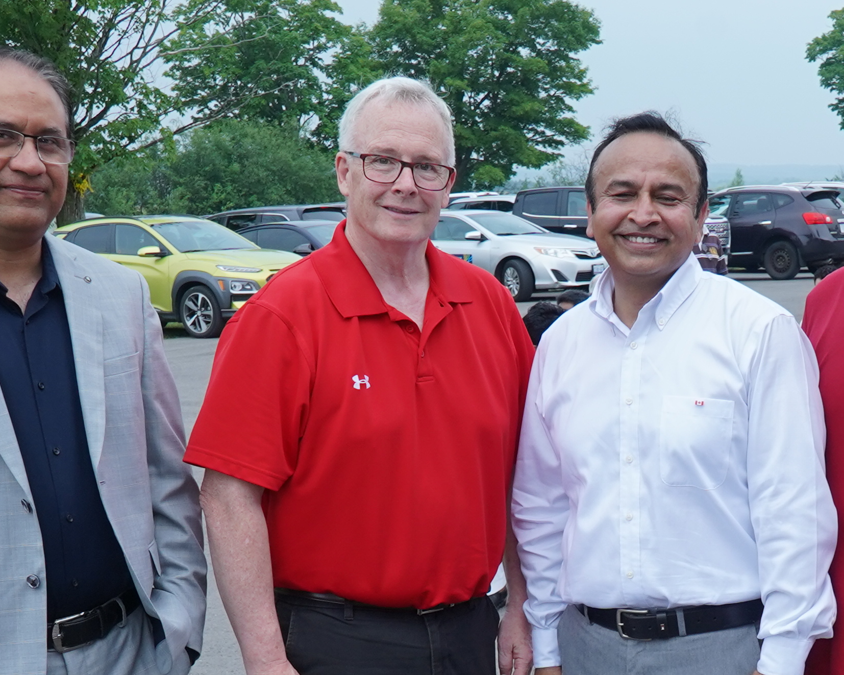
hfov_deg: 27.7
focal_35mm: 67
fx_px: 1674
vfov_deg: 22.1
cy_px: 646
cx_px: 677
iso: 320
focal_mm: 20
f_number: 9
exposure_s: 1/250
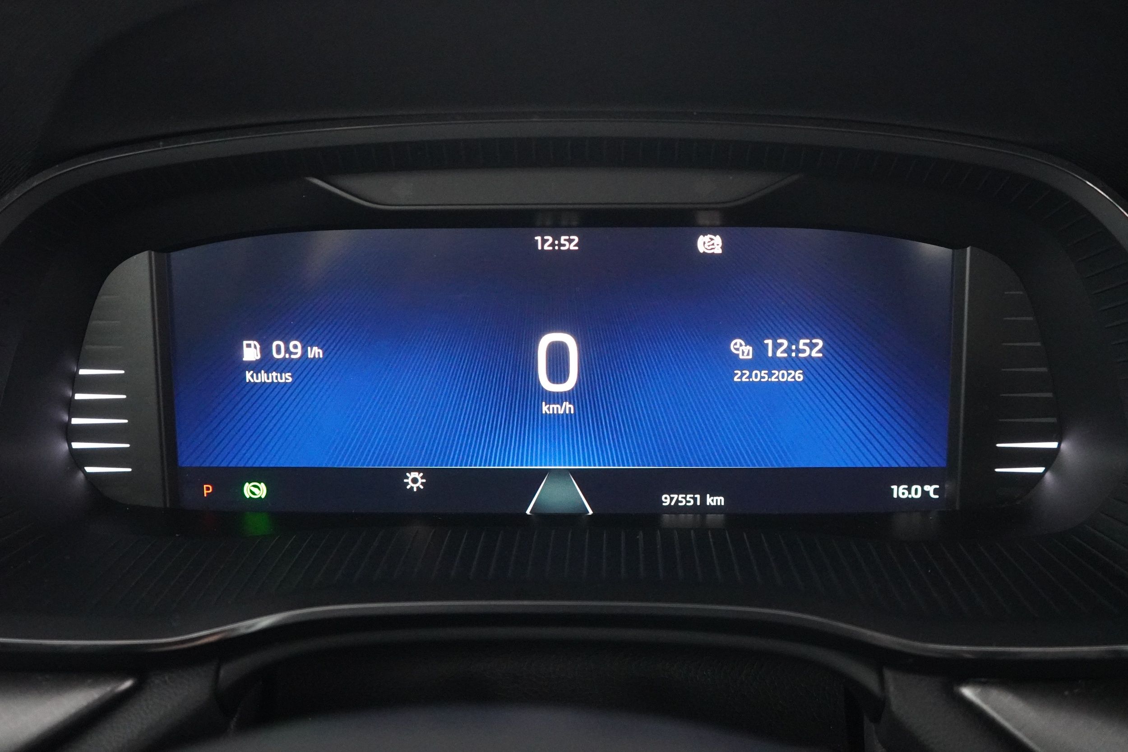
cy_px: 376
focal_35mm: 42
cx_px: 564
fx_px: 1316
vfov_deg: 31.9
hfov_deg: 46.4
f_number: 3.5
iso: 6400
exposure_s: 1/15
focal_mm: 28
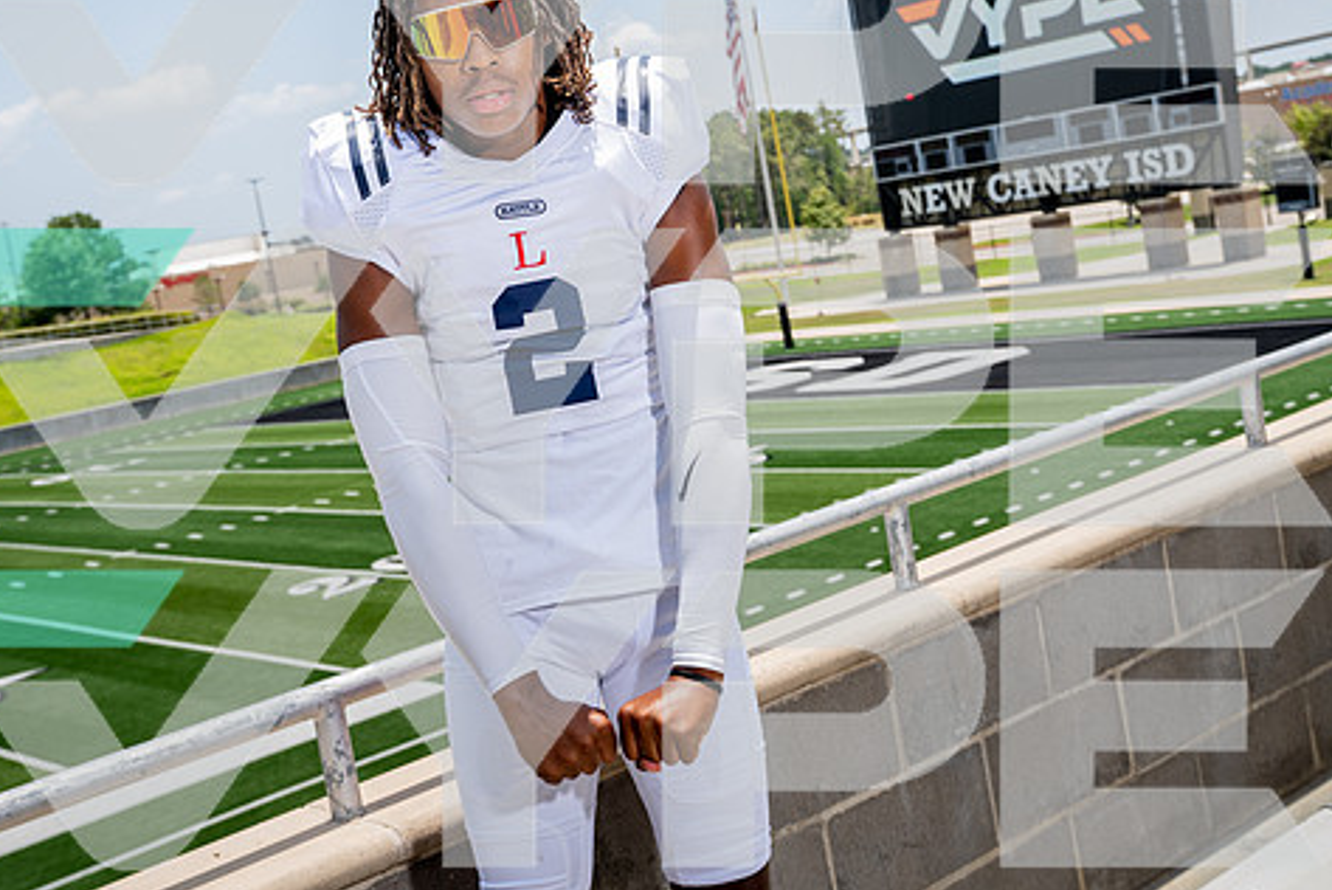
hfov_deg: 40.3
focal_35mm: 49
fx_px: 1814
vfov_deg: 27.5
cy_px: 379
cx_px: 617
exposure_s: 1/250
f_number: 7.1
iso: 100
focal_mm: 40
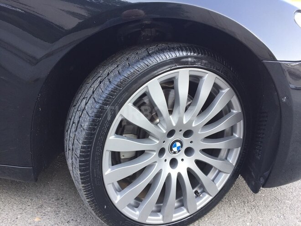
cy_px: 113
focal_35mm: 29
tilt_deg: -18.6
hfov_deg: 61.7
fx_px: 252
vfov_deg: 48.2
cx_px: 150
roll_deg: -2.6
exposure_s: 1/100
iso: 40
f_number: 2.2
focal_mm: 4.15
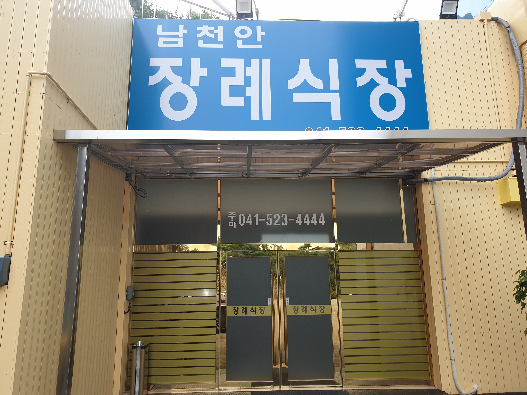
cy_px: 198
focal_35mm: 26
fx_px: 396
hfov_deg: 67.3
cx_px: 264
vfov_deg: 53.1
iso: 50
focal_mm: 4.3
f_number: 2.4
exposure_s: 1/468
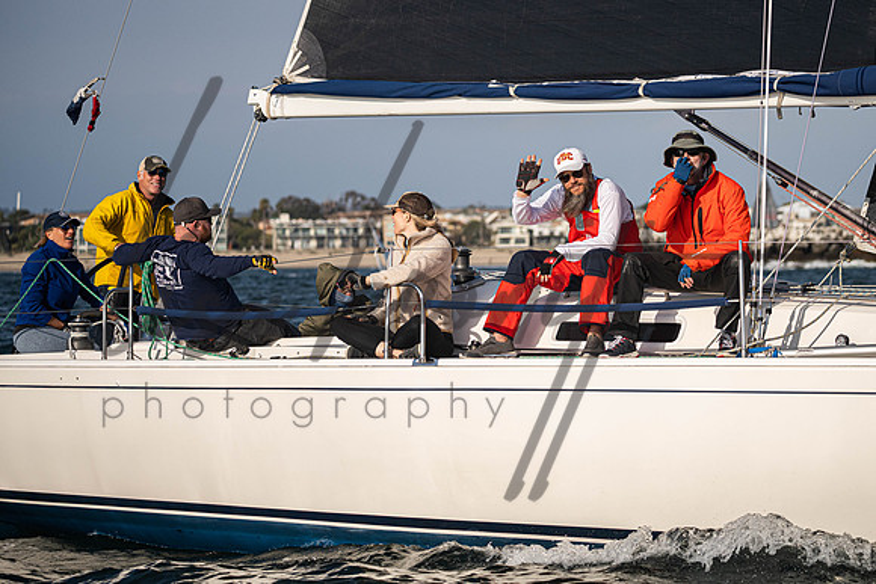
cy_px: 224
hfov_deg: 13.0
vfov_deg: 8.7
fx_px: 3837
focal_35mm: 158
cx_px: 547
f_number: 4.8
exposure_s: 1/5000
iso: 400
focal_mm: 125
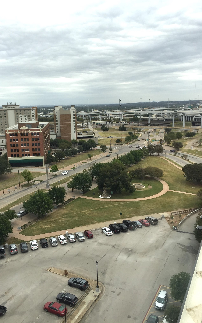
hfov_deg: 40.5
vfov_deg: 61.2
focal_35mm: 31
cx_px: 86
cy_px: 161
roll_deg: +1.8
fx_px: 273
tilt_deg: -9.3
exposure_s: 1/791
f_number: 2.2
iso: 32
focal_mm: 4.15
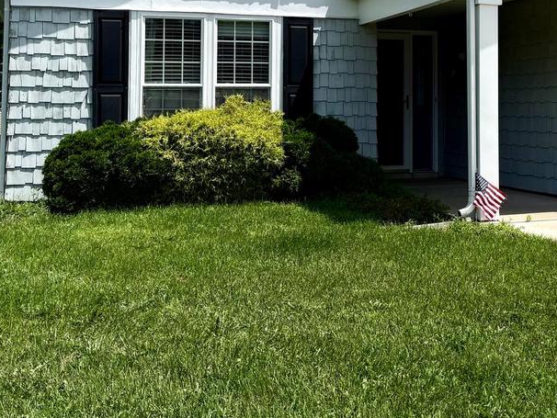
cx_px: 435
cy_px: 66
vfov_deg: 25.1
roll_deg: +0.1
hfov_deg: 32.9
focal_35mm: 57
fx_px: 918
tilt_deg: +4.6
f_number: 1.78
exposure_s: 1/4975
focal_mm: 6.76
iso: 80
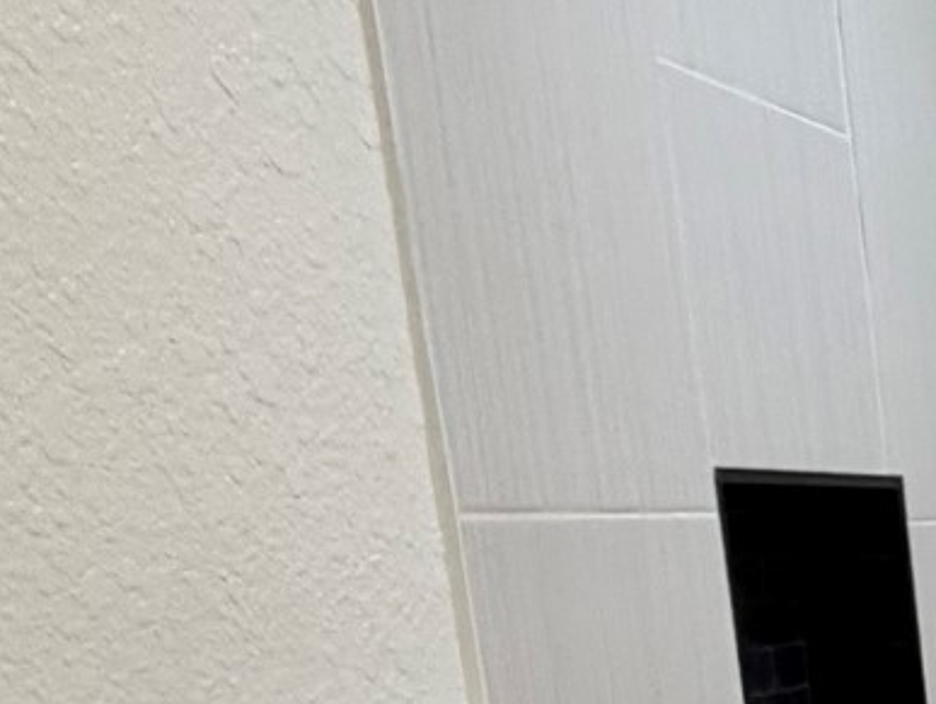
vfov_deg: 18.1
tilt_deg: -13.5
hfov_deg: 19.2
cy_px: 997
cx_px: 1732
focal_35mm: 74
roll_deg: +1.3
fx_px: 2003
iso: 160
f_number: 2.2
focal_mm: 2.22
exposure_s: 1/120
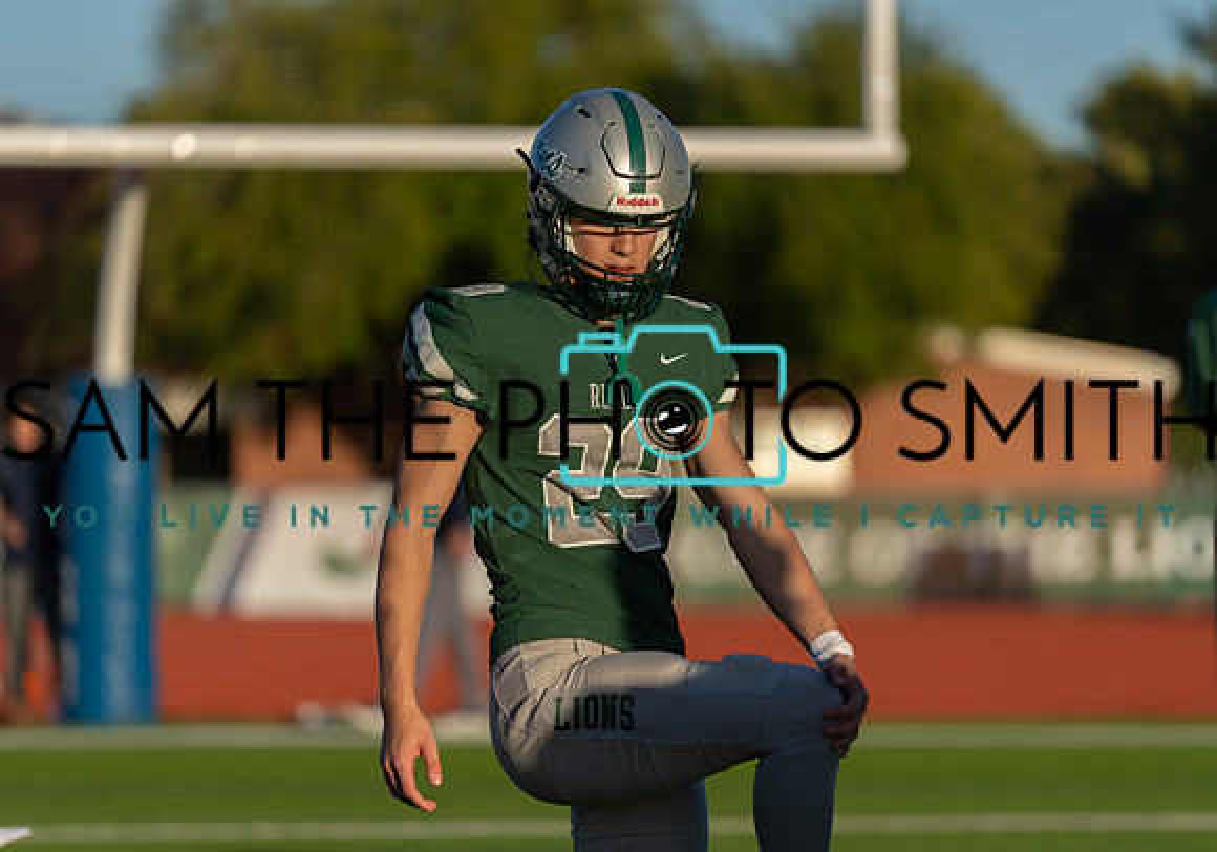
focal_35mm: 216
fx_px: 7405
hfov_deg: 9.4
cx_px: 550
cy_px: 408
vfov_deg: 6.6
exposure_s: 1/2000
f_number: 2.8
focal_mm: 200
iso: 100
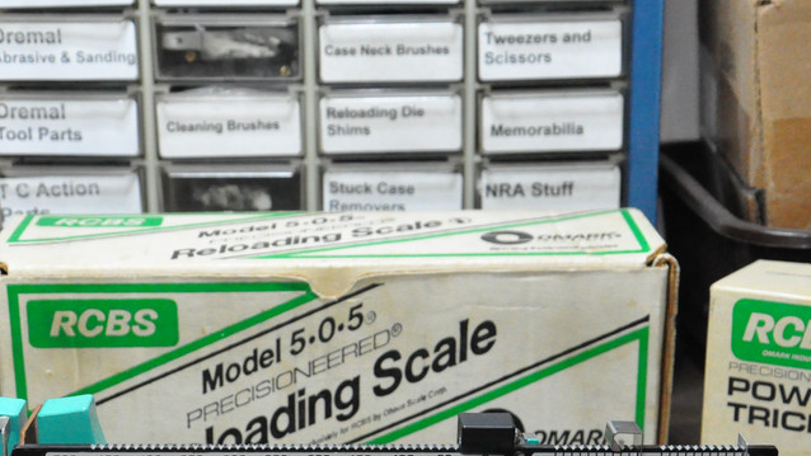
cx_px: 450
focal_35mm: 83
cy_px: 483
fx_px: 1785
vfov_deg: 14.3
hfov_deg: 25.6
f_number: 5.6
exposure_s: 1/60
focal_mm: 28
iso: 3200
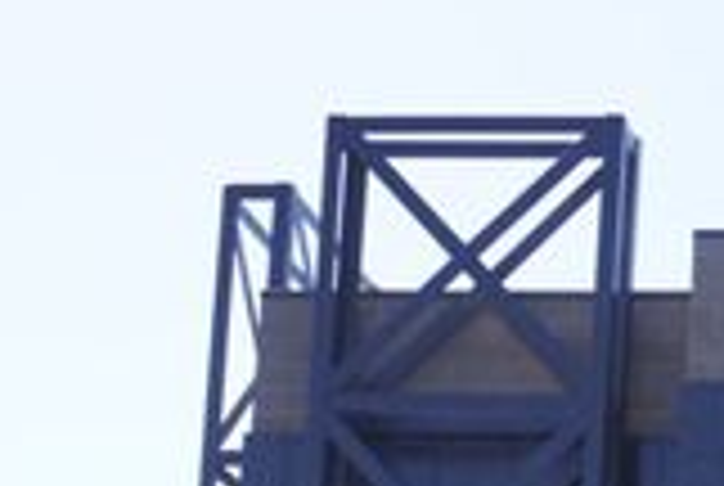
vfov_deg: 9.2
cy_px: 904
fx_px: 2881
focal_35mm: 143
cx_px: 1174
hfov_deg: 13.3
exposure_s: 1/125
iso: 100
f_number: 6.3
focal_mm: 24
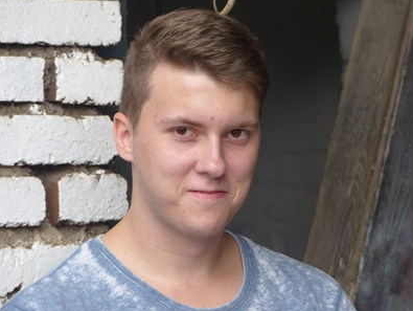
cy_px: 155
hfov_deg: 11.5
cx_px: 208
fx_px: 2054
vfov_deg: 8.6
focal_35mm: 172
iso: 100
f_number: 2.8
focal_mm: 30.6
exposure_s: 1/160
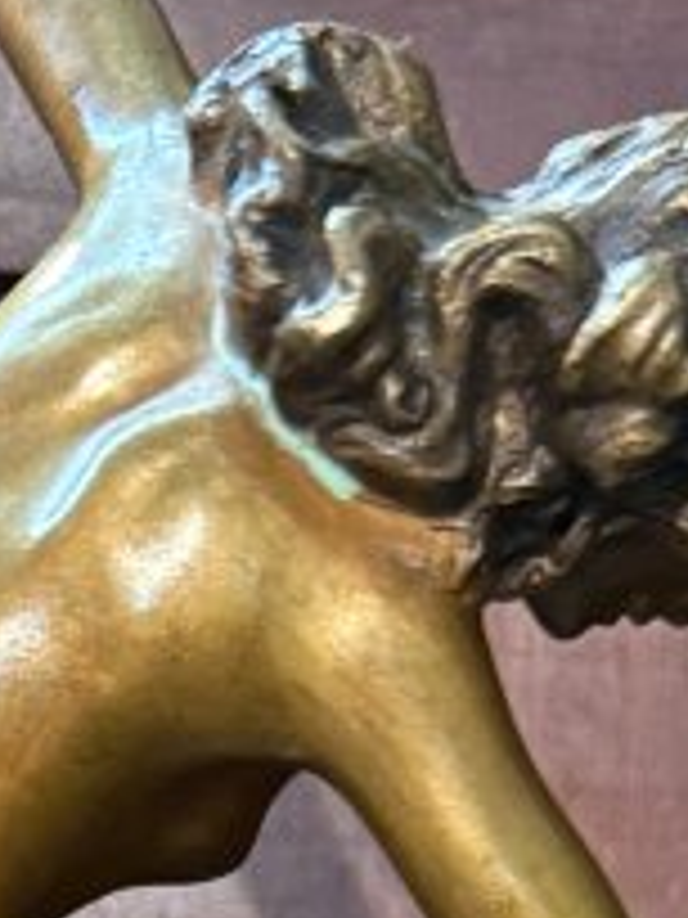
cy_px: 1994
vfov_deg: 12.0
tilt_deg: -7.3
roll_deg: +0.4
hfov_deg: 10.5
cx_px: 54
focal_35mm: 141
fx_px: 3737
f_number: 1.78
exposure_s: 1/50
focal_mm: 6.76
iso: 500
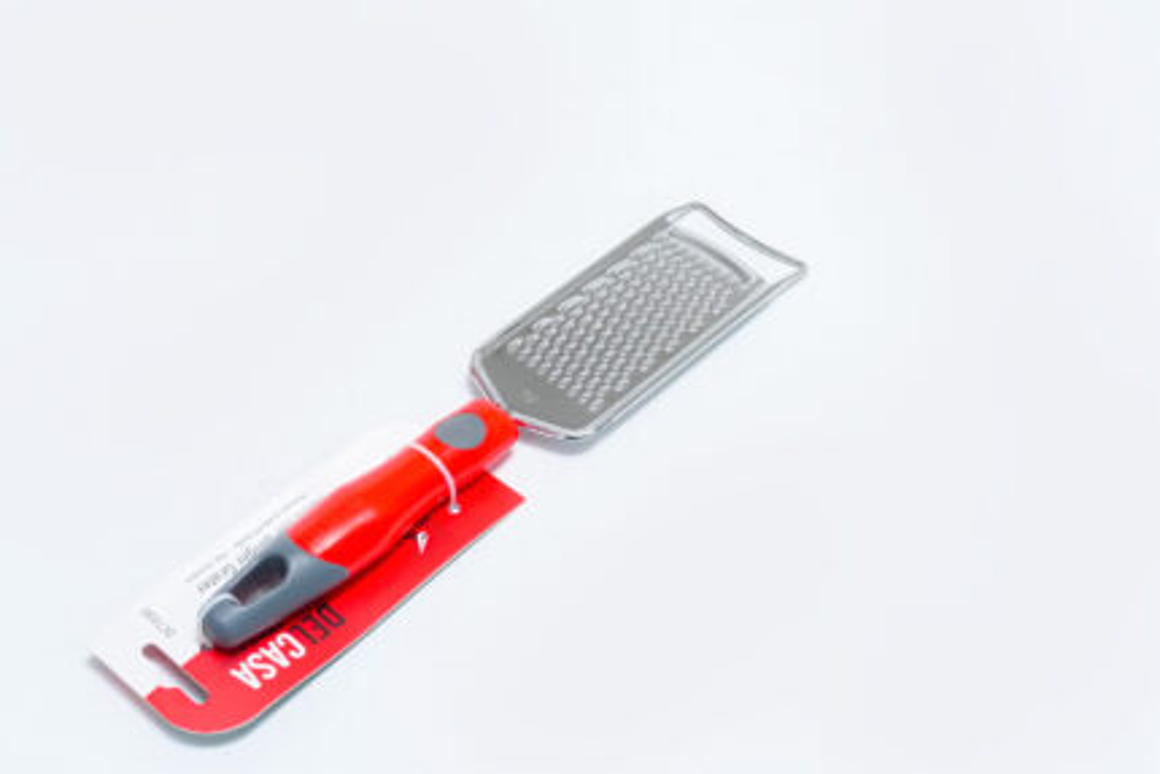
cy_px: 387
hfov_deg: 34.5
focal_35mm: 58
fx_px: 1869
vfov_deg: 23.4
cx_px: 580
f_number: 10
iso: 3200
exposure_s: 1/125
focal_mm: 39
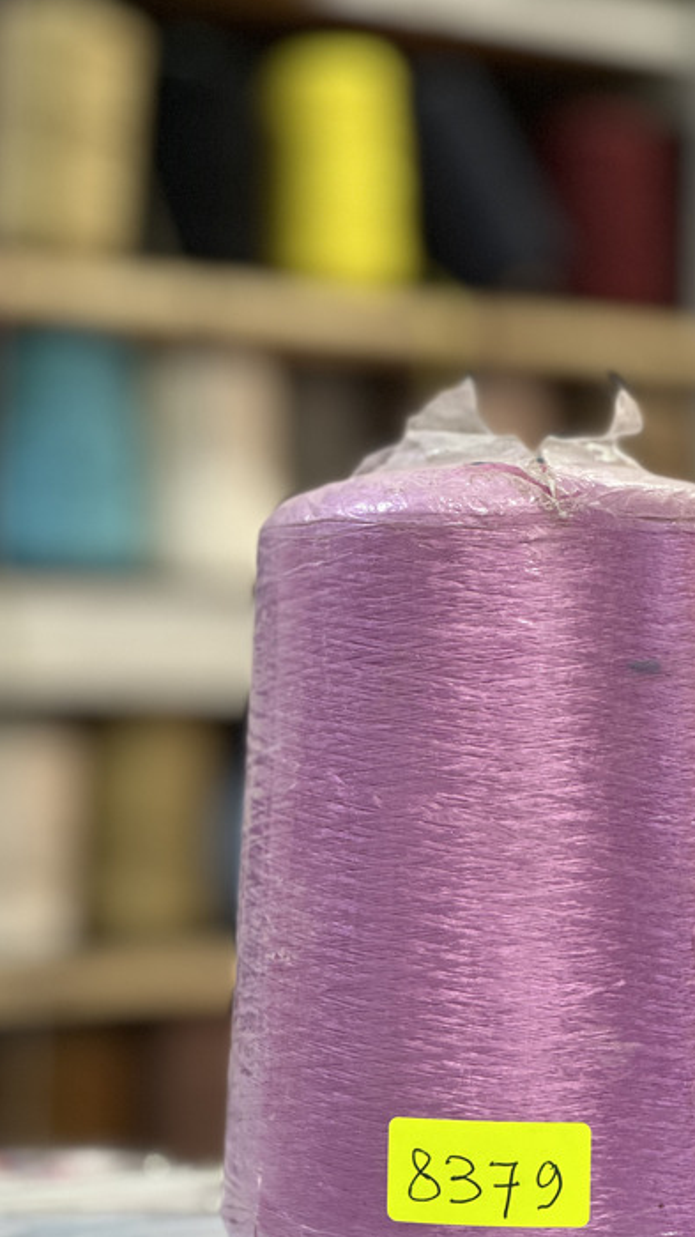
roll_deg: -0.7
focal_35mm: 96
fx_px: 3146
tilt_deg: +0.1
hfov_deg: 12.6
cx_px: 486
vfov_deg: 22.2
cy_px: 695
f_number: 2.8
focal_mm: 9
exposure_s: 1/33
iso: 160
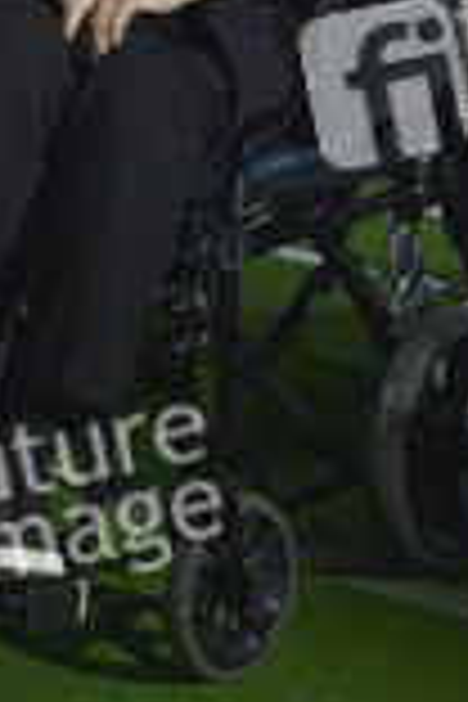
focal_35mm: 205
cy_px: -162
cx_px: 124
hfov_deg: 6.7
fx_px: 3997
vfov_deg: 9.9
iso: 2000
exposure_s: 1/320
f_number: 6.3
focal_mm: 80
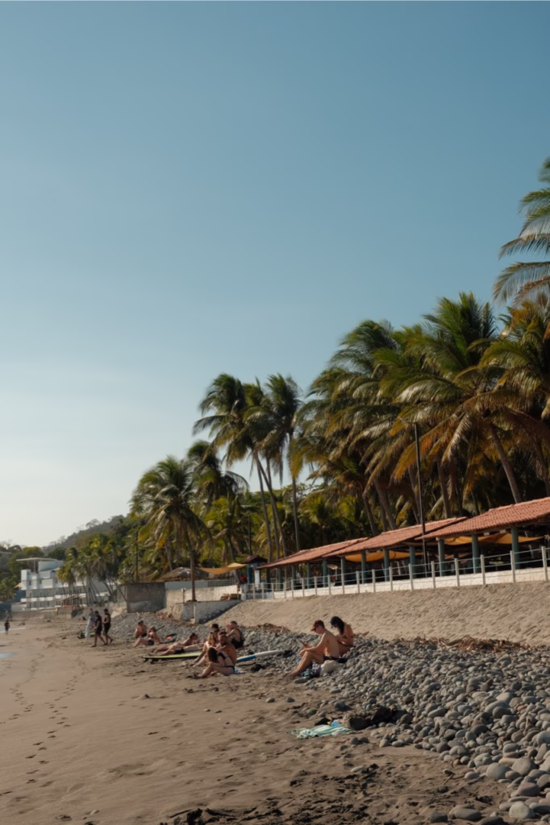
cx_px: 275
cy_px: 412
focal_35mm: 47
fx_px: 1078
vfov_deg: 41.9
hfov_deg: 28.6
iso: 250
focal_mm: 31.5
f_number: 9
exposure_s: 1/600
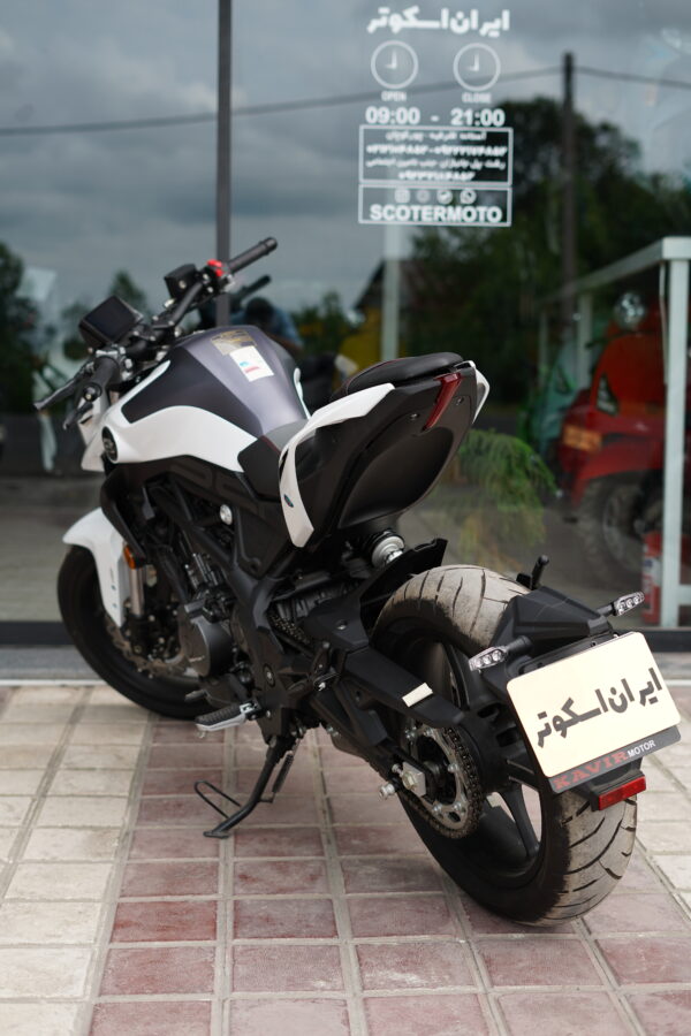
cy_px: 518
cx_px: 346
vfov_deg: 39.6
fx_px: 1439
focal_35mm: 50
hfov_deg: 27.0
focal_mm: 50
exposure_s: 1/250
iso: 125
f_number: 2.8
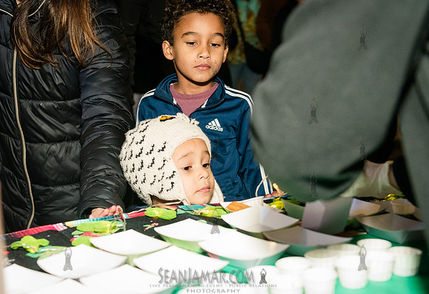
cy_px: 181
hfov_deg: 34.8
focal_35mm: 57
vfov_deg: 24.3
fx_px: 682
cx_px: 175
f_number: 3.5
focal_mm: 45
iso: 4000
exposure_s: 1/160
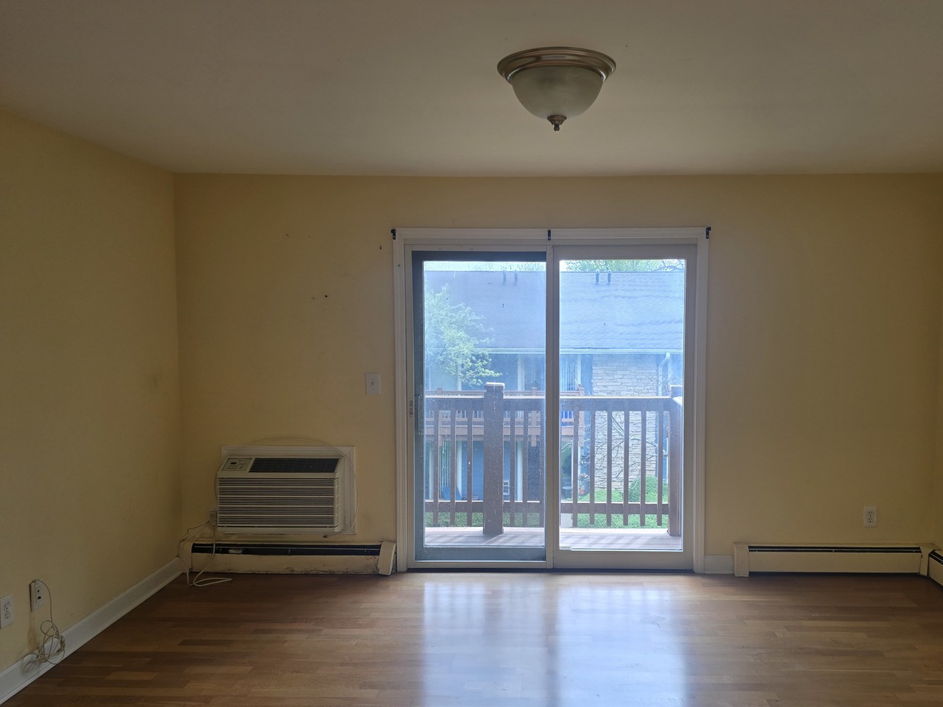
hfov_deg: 63.1
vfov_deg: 49.7
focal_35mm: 28
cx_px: 544
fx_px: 763
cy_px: 371
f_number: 1.7
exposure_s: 1/120
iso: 32
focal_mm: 6.3
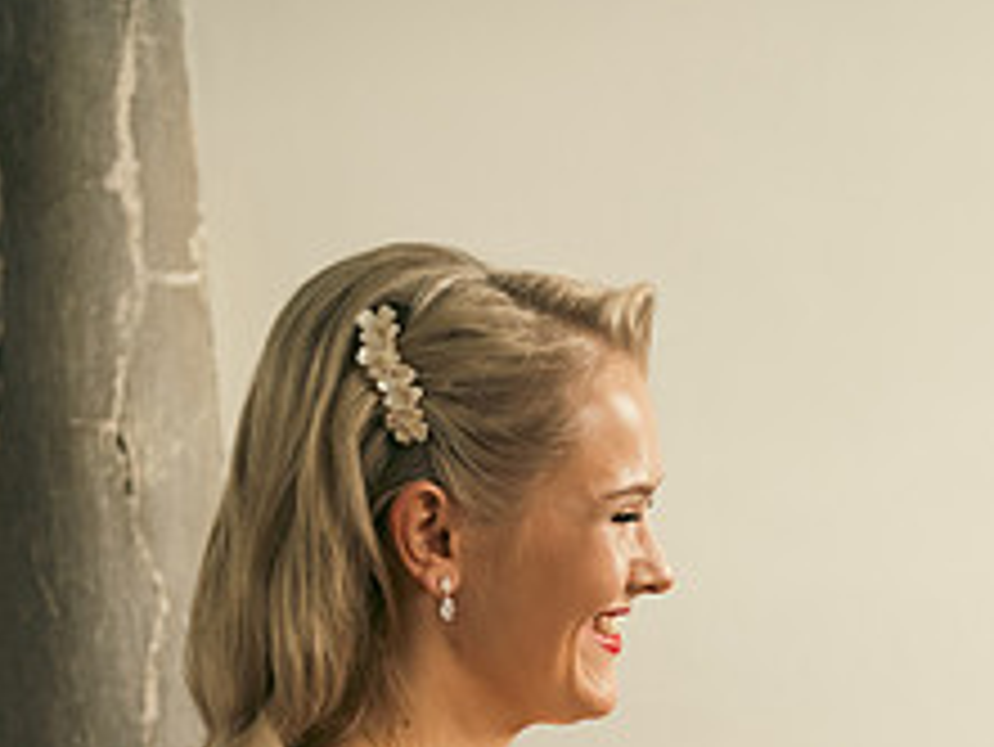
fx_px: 2758
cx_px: 1034
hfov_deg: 19.7
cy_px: 785
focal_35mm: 96
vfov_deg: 15.1
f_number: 3.5
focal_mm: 38
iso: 800
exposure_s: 1/160
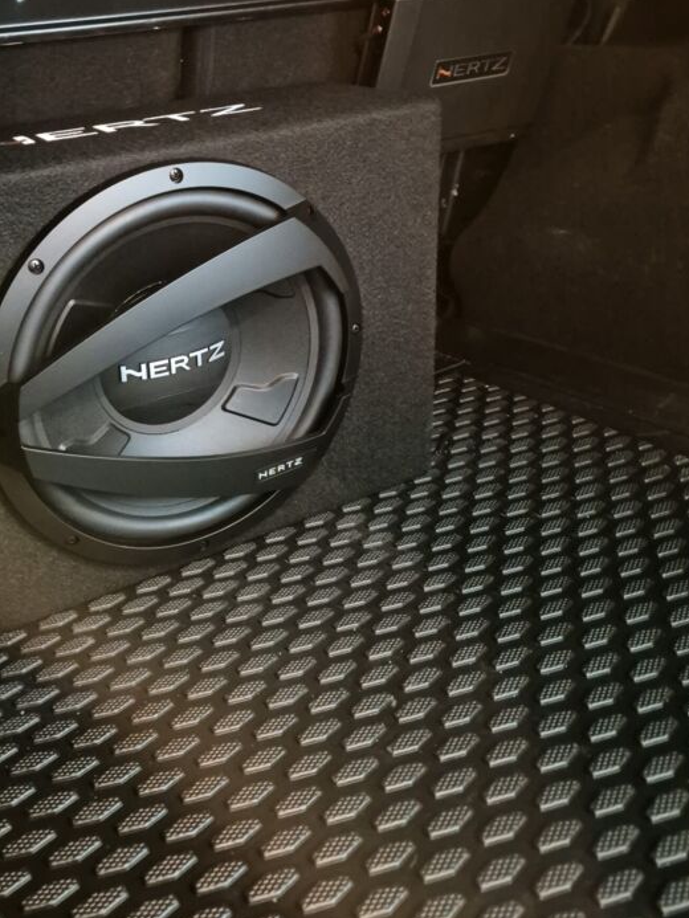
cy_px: 310
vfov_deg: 53.0
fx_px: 902
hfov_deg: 41.1
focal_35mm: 34
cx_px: 211
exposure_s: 1/17
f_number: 1.8
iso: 3200
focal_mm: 5.4
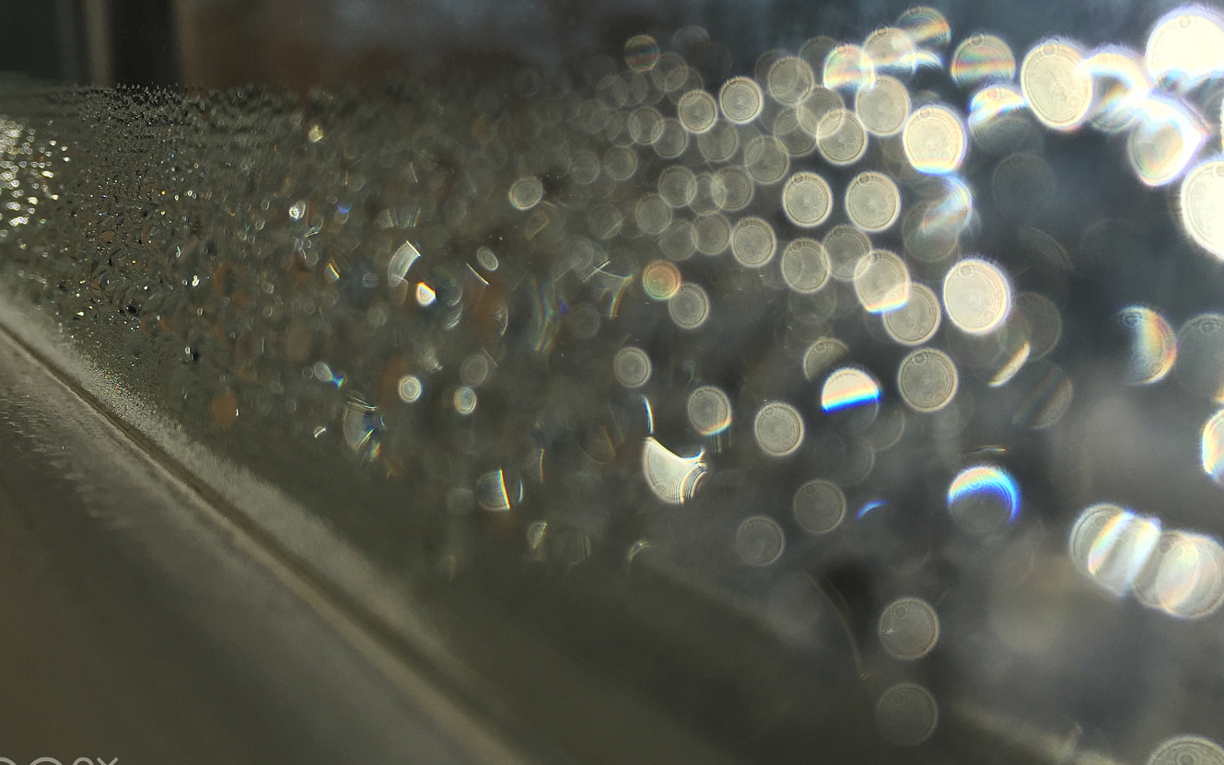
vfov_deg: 34.4
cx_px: 626
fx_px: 1234
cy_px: 347
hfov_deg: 52.7
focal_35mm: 37
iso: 32
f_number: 2.2
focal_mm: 4.15
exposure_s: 1/4405
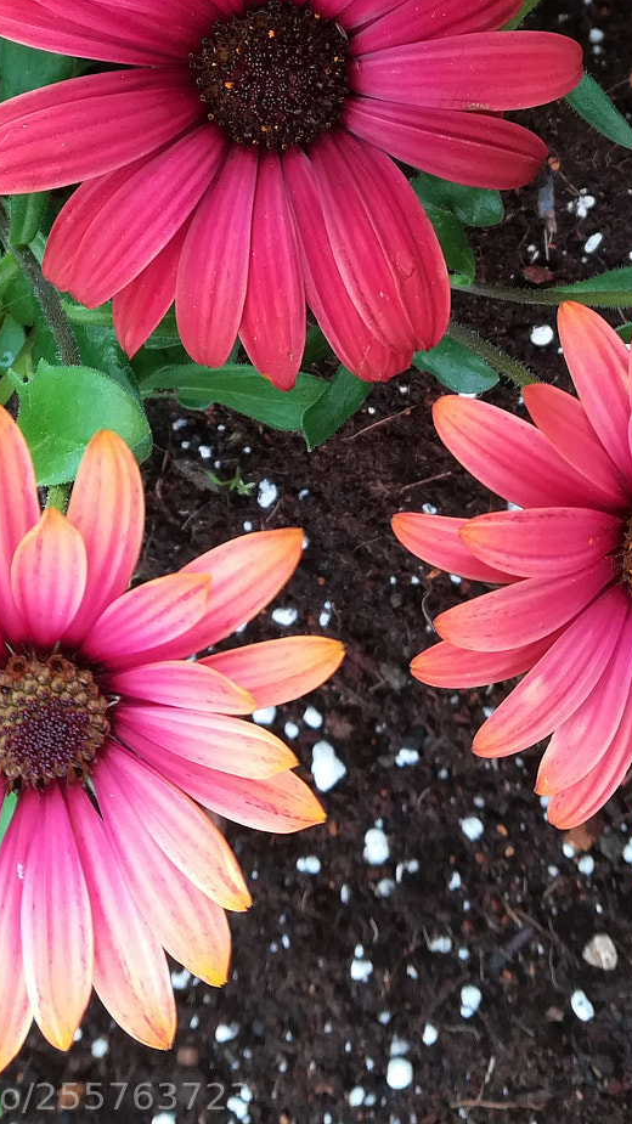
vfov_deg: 40.3
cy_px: 220
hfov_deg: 24.4
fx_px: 1460
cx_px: 344
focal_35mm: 49
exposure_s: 1/100
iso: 50
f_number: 2.2
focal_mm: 3.83
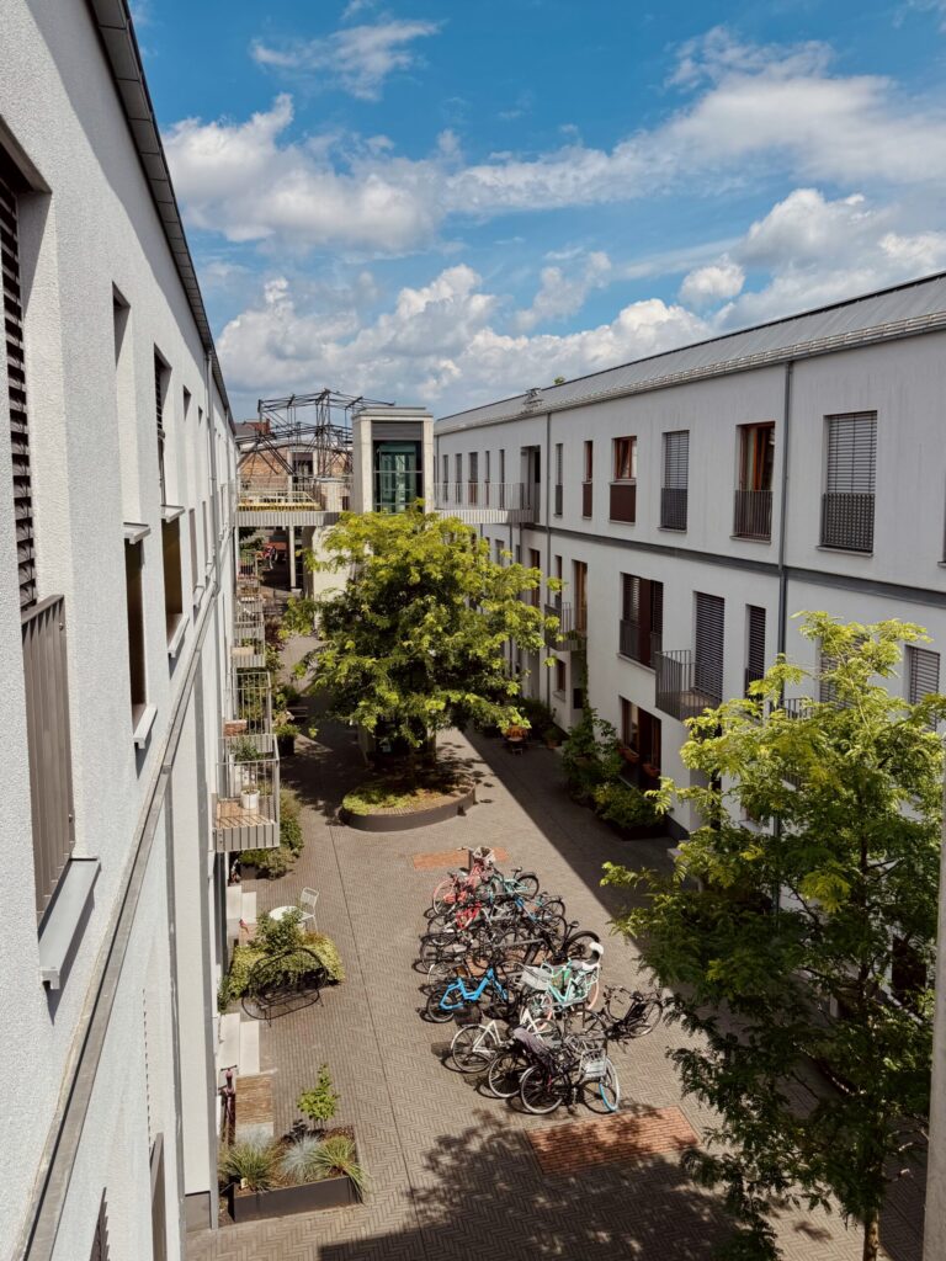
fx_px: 875
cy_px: 630
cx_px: 473
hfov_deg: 56.8
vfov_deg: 71.6
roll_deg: +2.7
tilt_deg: -8.5
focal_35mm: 24
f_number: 1.78
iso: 80
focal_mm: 6.76
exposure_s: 1/7092
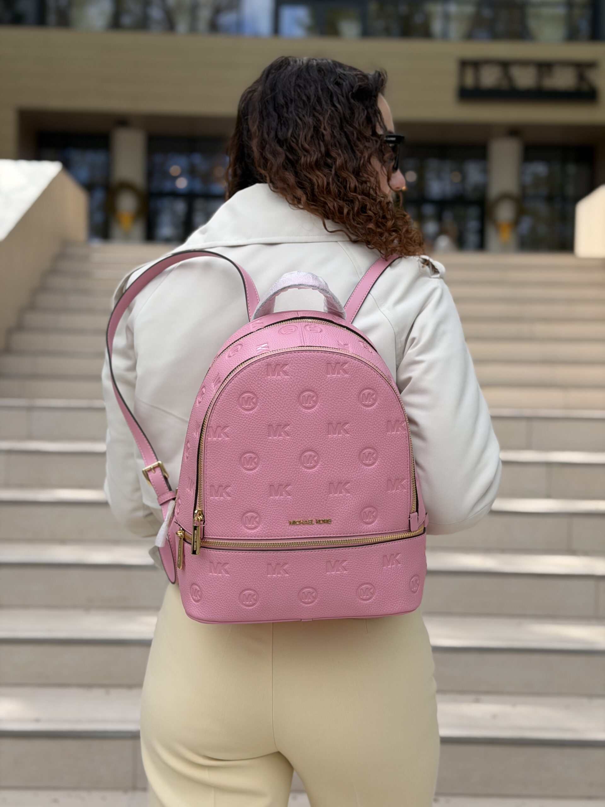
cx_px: 302
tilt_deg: -0.2
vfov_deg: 39.7
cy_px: 404
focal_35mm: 48
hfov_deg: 30.3
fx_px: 1119
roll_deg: -1.8
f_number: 1.78
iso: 64
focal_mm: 6.76
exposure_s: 1/2494
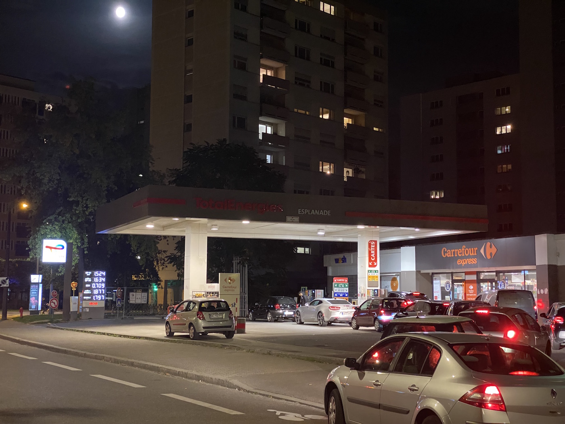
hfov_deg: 36.8
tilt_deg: +6.0
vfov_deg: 28.0
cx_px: 282
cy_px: 212
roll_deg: -0.2
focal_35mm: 52
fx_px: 849
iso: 1000
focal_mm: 6
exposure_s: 1/25
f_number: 2
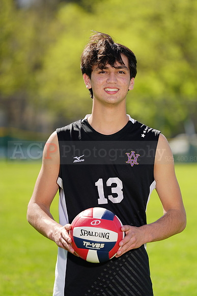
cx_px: 98
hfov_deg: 4.5
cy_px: 148
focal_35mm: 303
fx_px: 2485
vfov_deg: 6.8
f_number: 6.3
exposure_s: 1/200
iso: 64
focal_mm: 303
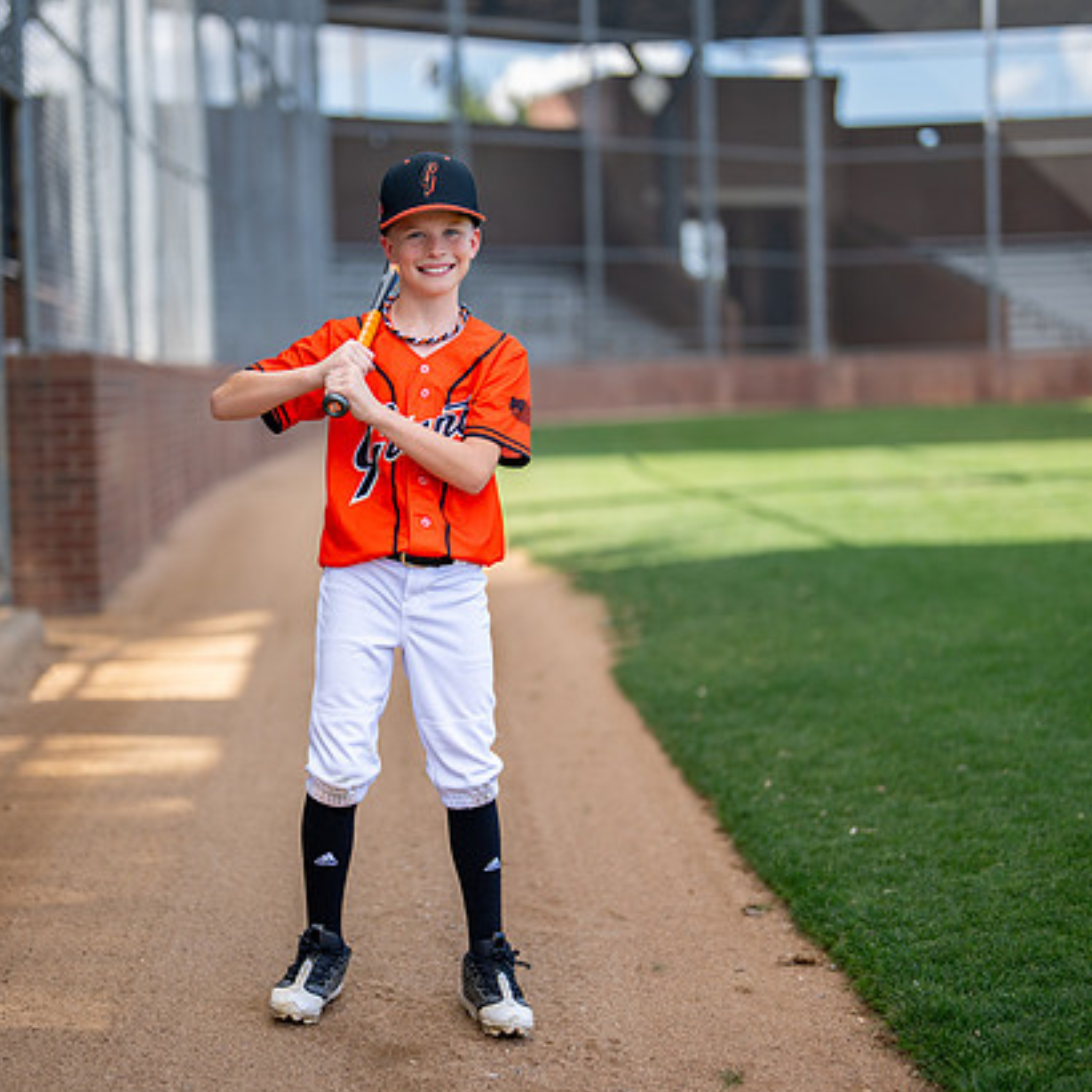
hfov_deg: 24.9
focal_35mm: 69
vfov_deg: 25.0
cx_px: 396
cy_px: 569
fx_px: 2463
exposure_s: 1/2500
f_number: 1.2
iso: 125
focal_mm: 50
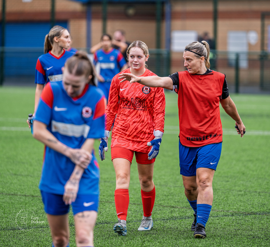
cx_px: 158
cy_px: 102
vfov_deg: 5.9
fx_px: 2416
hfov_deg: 6.4
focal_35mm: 286
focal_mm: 200
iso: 100
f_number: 2.8
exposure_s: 1/400
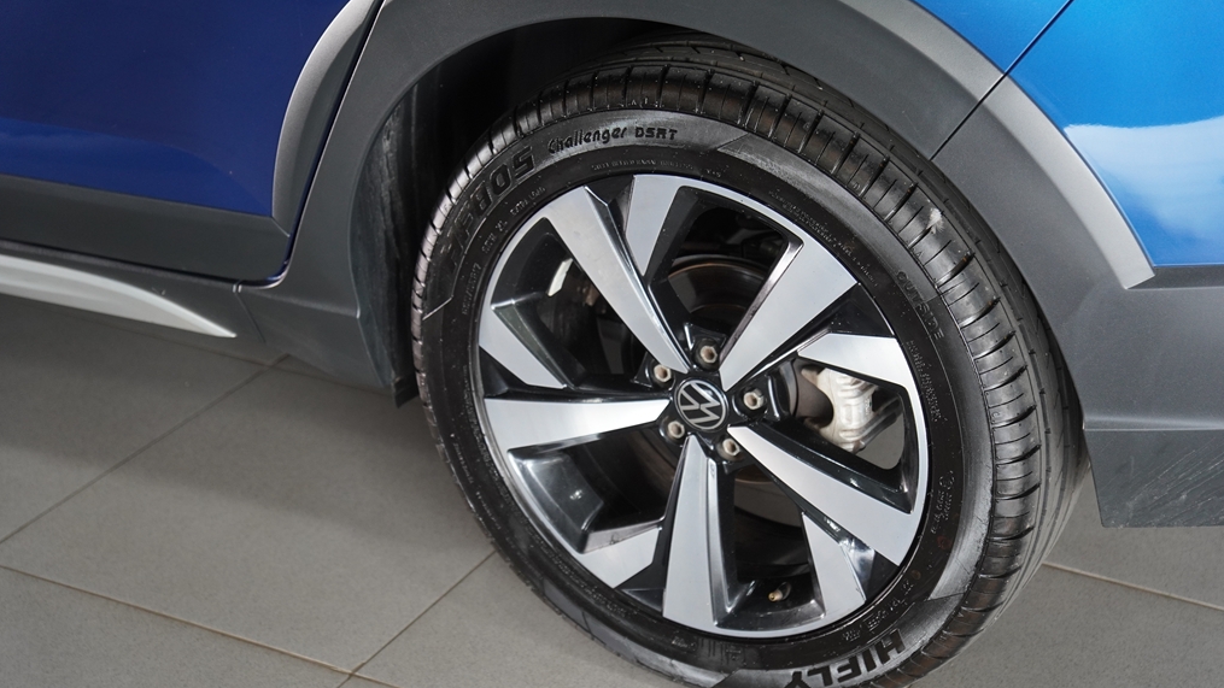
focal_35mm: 75
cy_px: 363
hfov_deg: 28.4
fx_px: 2419
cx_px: 616
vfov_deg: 16.2
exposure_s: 1/80
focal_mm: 47
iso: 640
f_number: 2.8
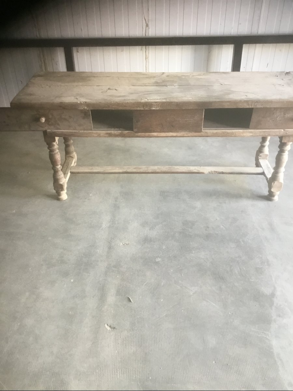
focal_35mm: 31
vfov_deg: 58.4
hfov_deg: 45.4
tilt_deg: -33.5
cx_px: 146
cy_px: 196
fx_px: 350
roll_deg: -0.5
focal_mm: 3.3
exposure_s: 1/33
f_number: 2.4
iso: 125
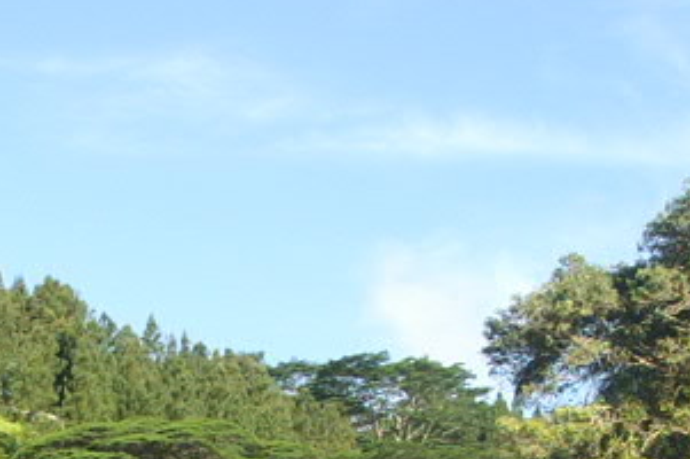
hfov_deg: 15.7
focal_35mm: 128
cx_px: -55
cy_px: 695
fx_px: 2441
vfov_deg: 10.4
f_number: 7.1
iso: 100
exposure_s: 1/200
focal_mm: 17
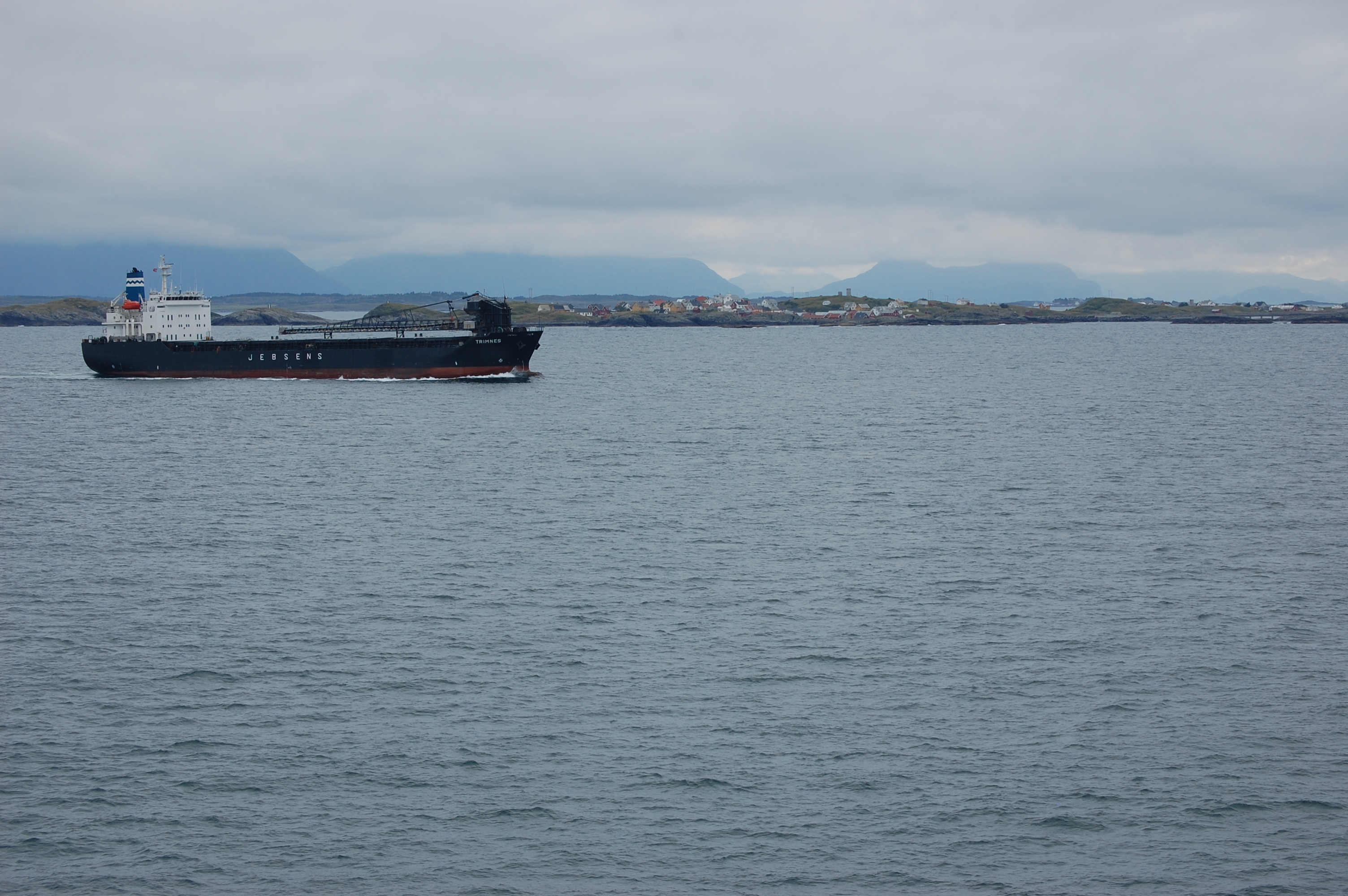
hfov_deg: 24.6
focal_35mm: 82
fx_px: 3086
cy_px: 448
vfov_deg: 16.5
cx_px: 674
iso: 200
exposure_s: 1/250
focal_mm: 55
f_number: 8
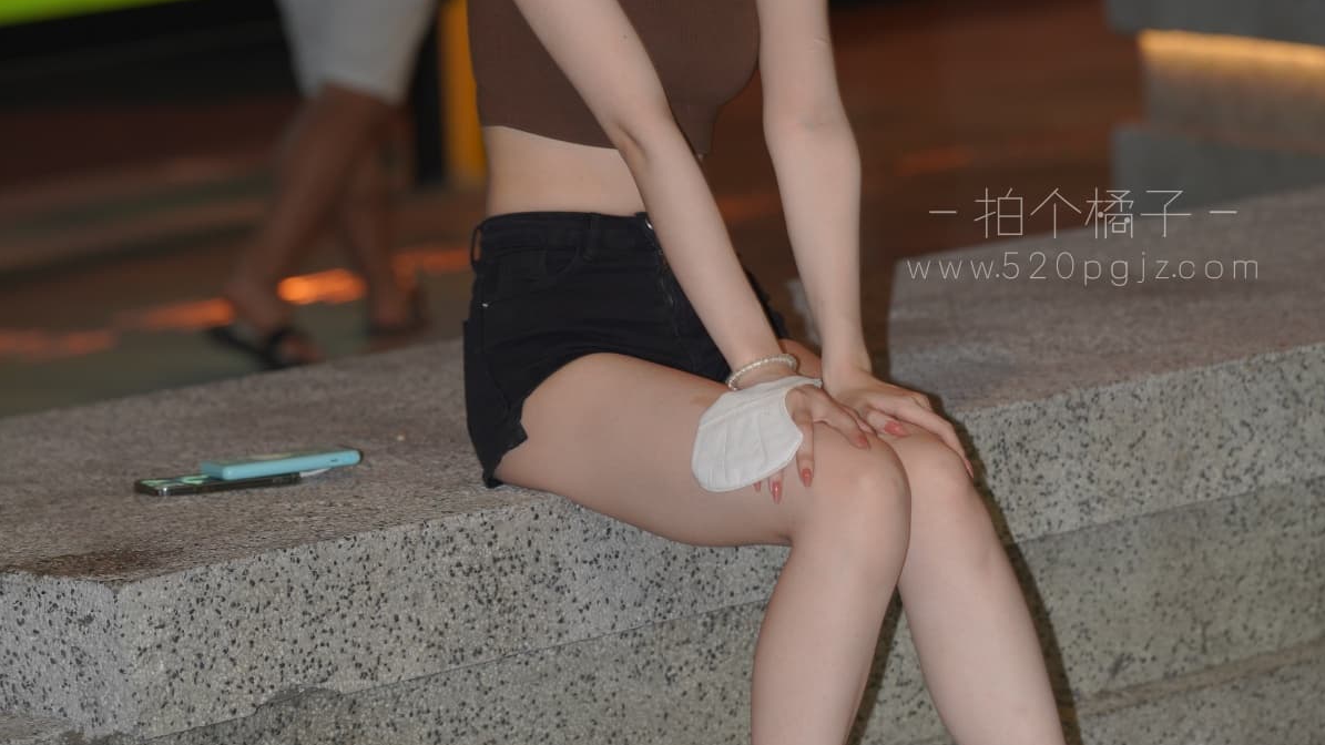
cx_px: 663
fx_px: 7483
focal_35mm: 213
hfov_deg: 10.1
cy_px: 181
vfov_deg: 5.7
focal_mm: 135
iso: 640
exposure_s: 1/200
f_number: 3.2
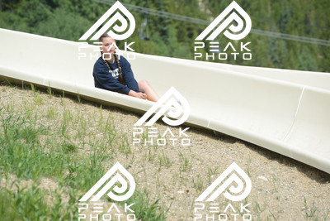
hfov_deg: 10.5
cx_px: 165
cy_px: 110
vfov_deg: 7.0
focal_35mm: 195
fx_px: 1788
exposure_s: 1/640
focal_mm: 195
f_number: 6.3
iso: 220
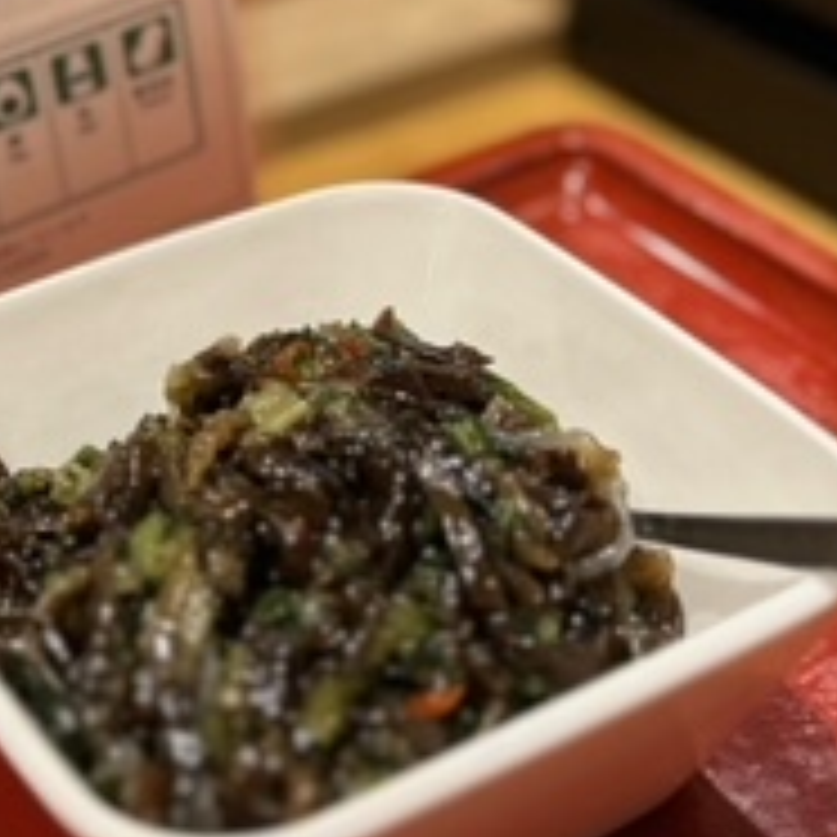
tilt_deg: -25.7
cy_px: 0
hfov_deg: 21.3
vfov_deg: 21.2
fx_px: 2161
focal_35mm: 79
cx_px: 45
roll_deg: +5.8
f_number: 1.5
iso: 125
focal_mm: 5.7
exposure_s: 1/50
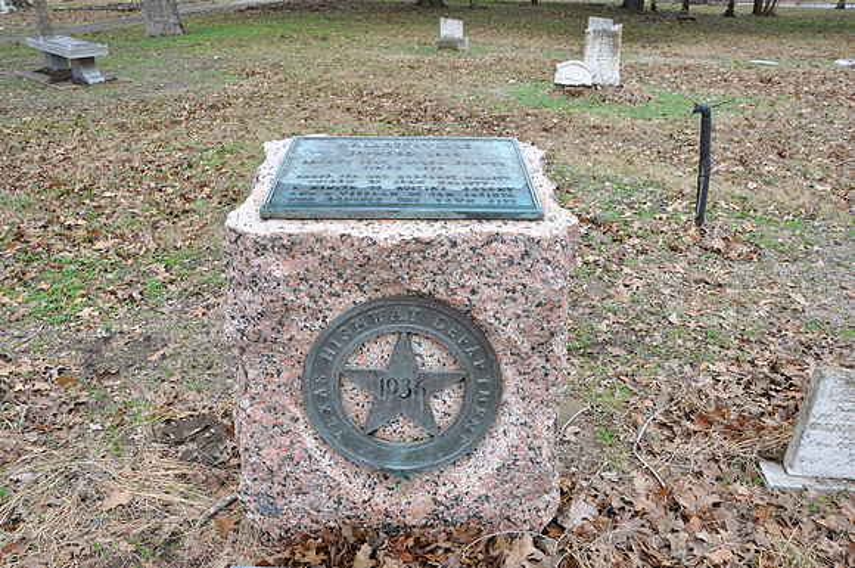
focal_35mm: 27
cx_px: 428
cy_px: 284
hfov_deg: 67.5
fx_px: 640
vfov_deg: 47.8
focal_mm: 18
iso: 200
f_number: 8
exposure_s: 1/60
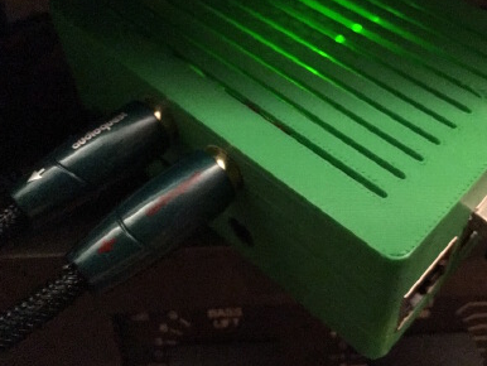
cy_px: 135
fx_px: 563
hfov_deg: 46.3
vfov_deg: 35.8
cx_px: 308
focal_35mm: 40
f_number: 2.2
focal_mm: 4.15
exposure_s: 1/15
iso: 1250
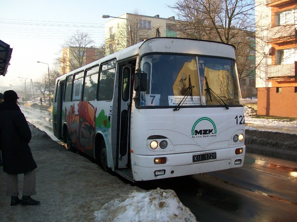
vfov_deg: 39.7
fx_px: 309
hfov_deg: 51.4
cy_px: 111
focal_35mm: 36
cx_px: 148
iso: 64
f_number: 2.7
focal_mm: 6
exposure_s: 1/320
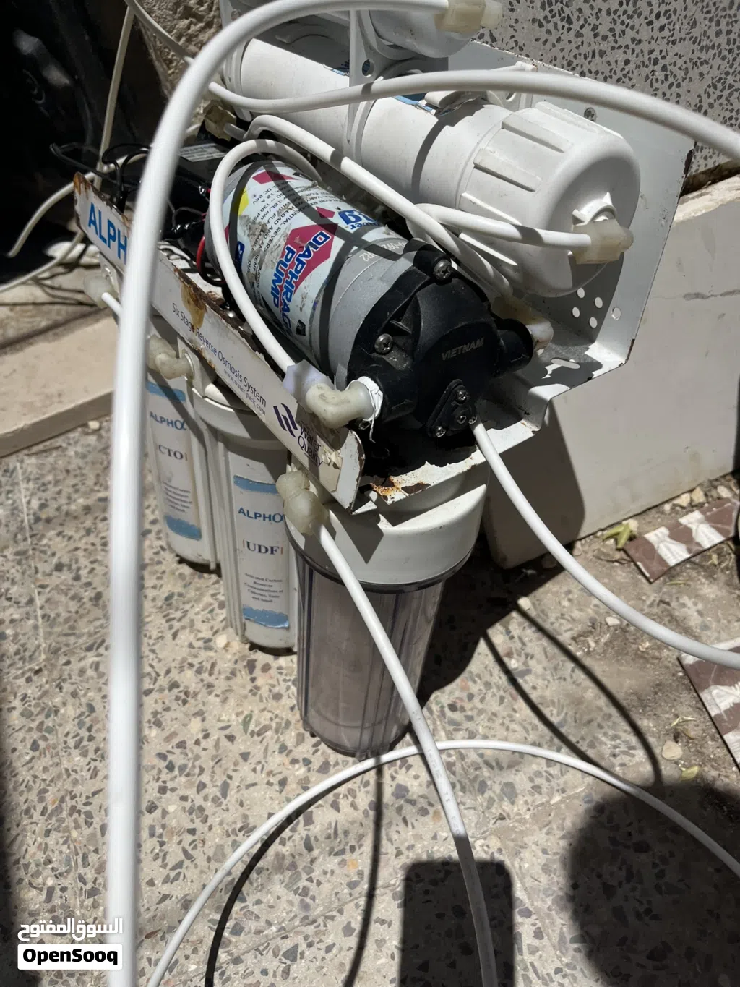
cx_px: 370
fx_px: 741
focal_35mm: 26
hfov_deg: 53.1
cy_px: 494
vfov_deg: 67.3
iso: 50
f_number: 1.6
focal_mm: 5.1
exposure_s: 1/10870
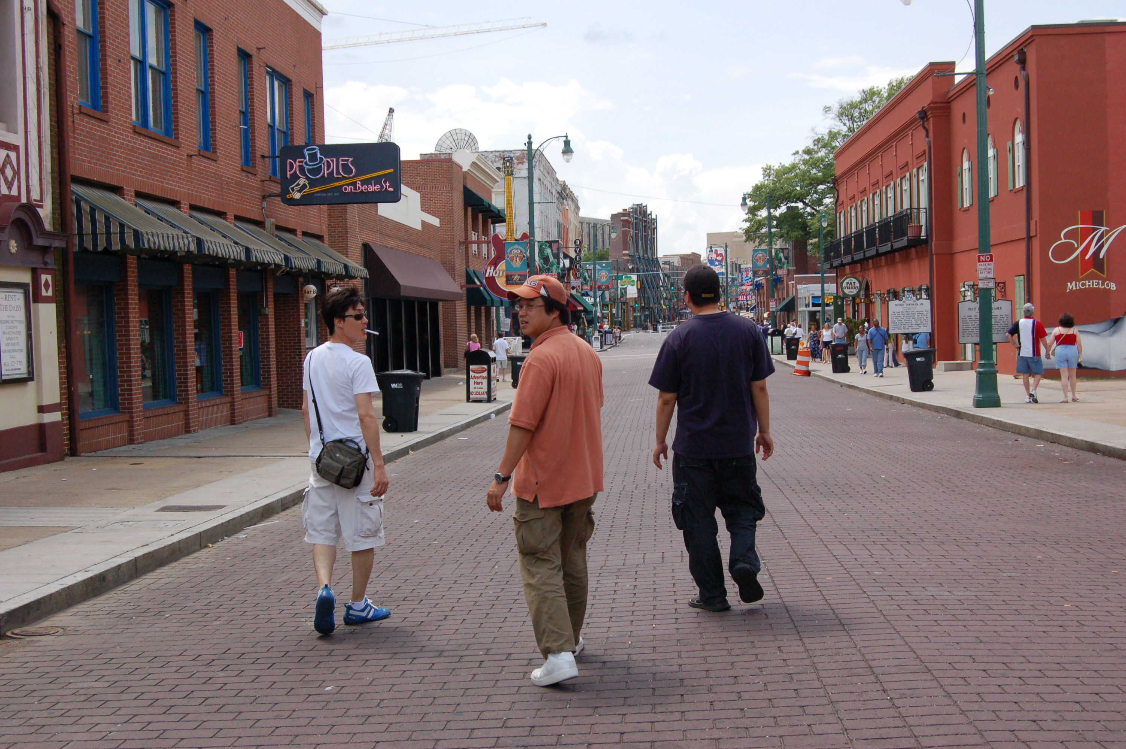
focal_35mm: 42
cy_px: 374
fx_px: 1312
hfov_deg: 46.4
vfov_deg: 31.8
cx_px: 563
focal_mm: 28
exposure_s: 1/400
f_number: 10
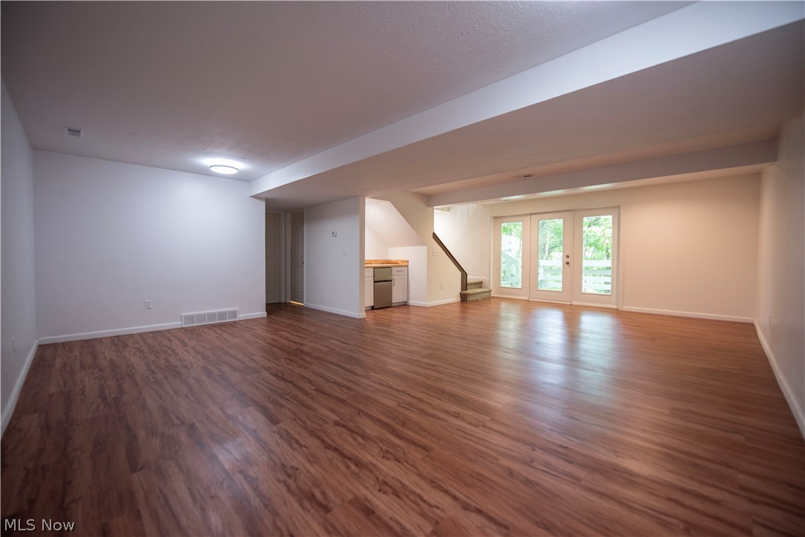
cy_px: 268
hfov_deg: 104.2
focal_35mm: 14
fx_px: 313
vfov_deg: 81.2
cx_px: 402
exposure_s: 1/100
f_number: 3.5
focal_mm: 14
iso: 1250
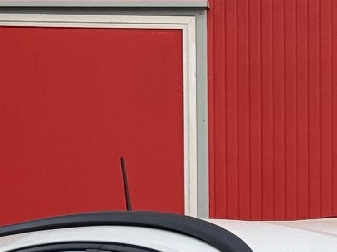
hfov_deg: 7.5
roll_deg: -0.3
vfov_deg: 5.6
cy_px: 439
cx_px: 455
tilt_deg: -0.9
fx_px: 2540
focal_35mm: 261
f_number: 1.78
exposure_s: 1/1013
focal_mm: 6.76
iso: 80
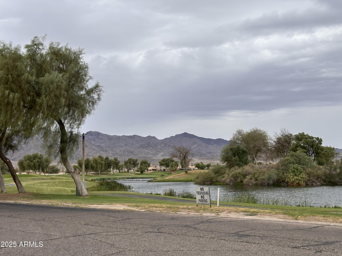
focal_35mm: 48
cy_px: 128
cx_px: 171
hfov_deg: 39.7
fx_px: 474
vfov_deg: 30.3
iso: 64
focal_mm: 6.86
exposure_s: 1/1395
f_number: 1.78
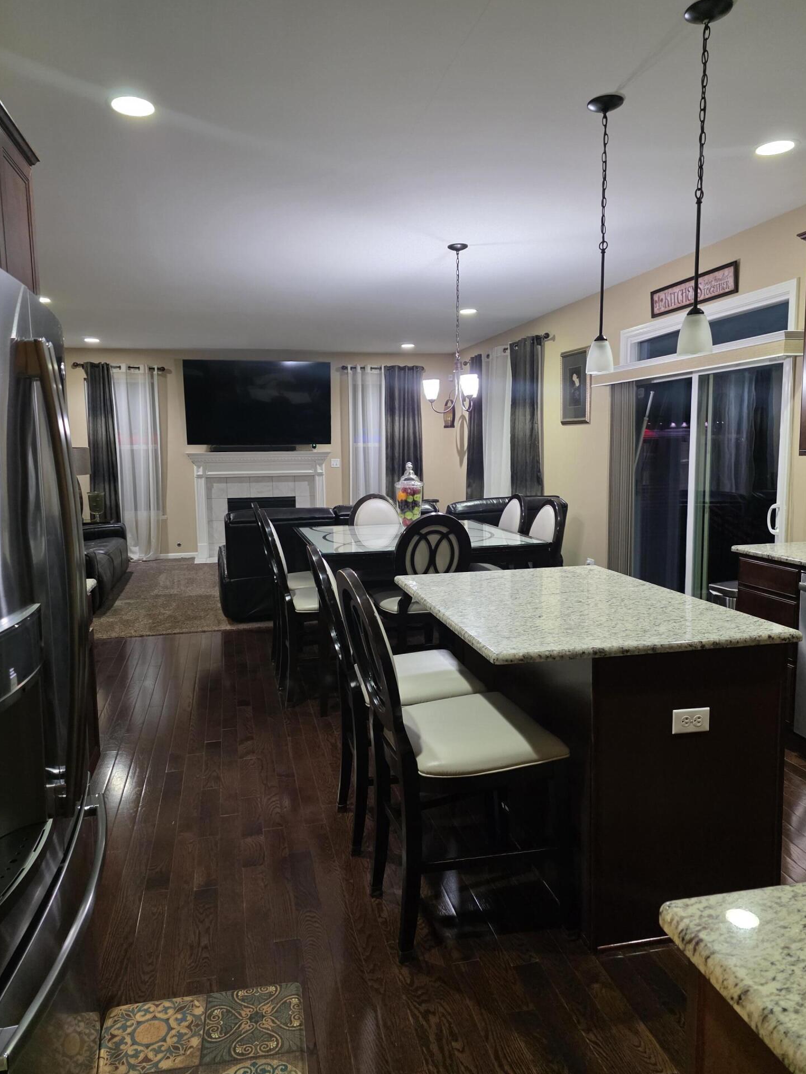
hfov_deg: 56.8
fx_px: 745
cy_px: 541
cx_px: 388
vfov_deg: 71.6
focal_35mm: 24
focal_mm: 6.25
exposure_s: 1/120
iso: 1000
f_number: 1.7
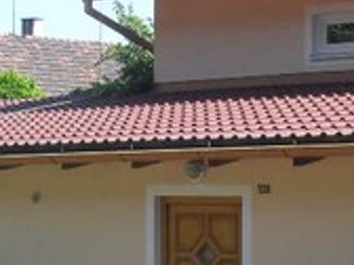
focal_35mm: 133
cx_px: 365
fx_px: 1360
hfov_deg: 14.6
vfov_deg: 11.1
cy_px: 221
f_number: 3.2
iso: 100
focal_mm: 6.3
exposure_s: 1/500
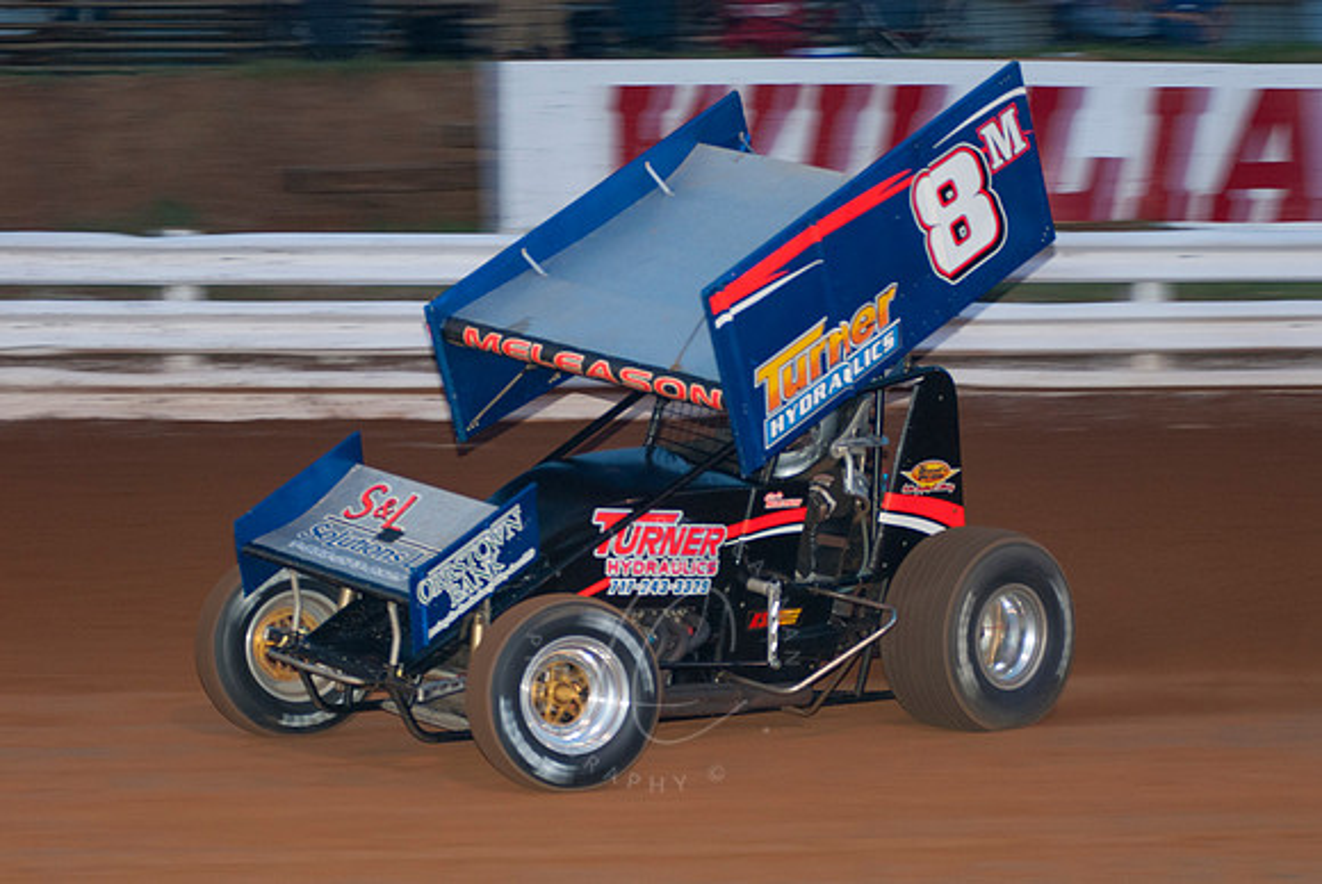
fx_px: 5238
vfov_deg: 9.7
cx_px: 661
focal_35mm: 142
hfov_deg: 14.4
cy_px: 442
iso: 250
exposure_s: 1/250
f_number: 3.2
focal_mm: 95
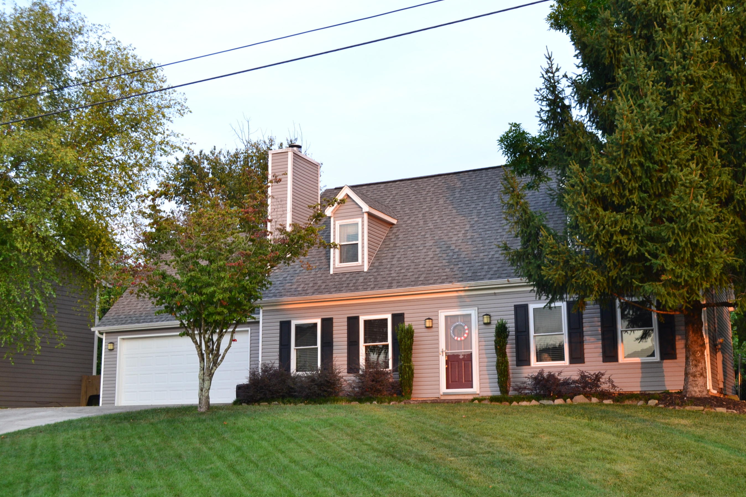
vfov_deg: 33.4
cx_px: 410
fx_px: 829
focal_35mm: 40
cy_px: 259
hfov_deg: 48.4
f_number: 8
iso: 400
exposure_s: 1/60
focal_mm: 24
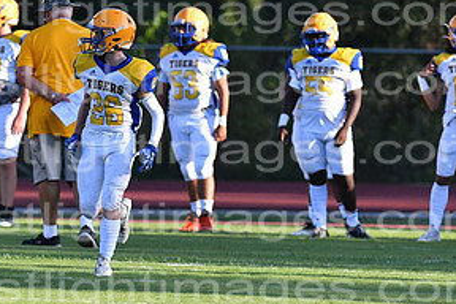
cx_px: 131
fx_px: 11488
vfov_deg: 1.5
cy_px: 118
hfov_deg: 2.3
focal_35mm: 907
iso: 2000
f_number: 4.5
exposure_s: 1/8000
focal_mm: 300
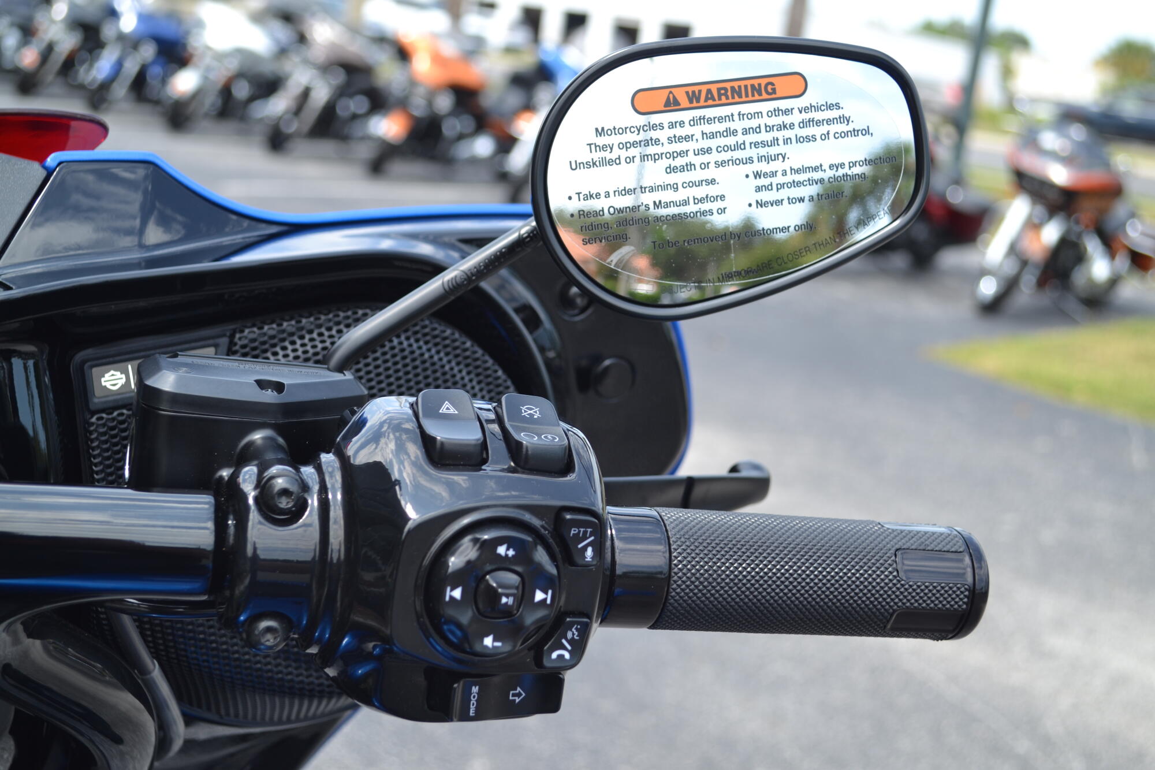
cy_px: 385
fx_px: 1684
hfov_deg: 37.9
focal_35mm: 52
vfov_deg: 25.7
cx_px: 578
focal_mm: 35
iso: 100
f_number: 5.6
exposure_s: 1/125
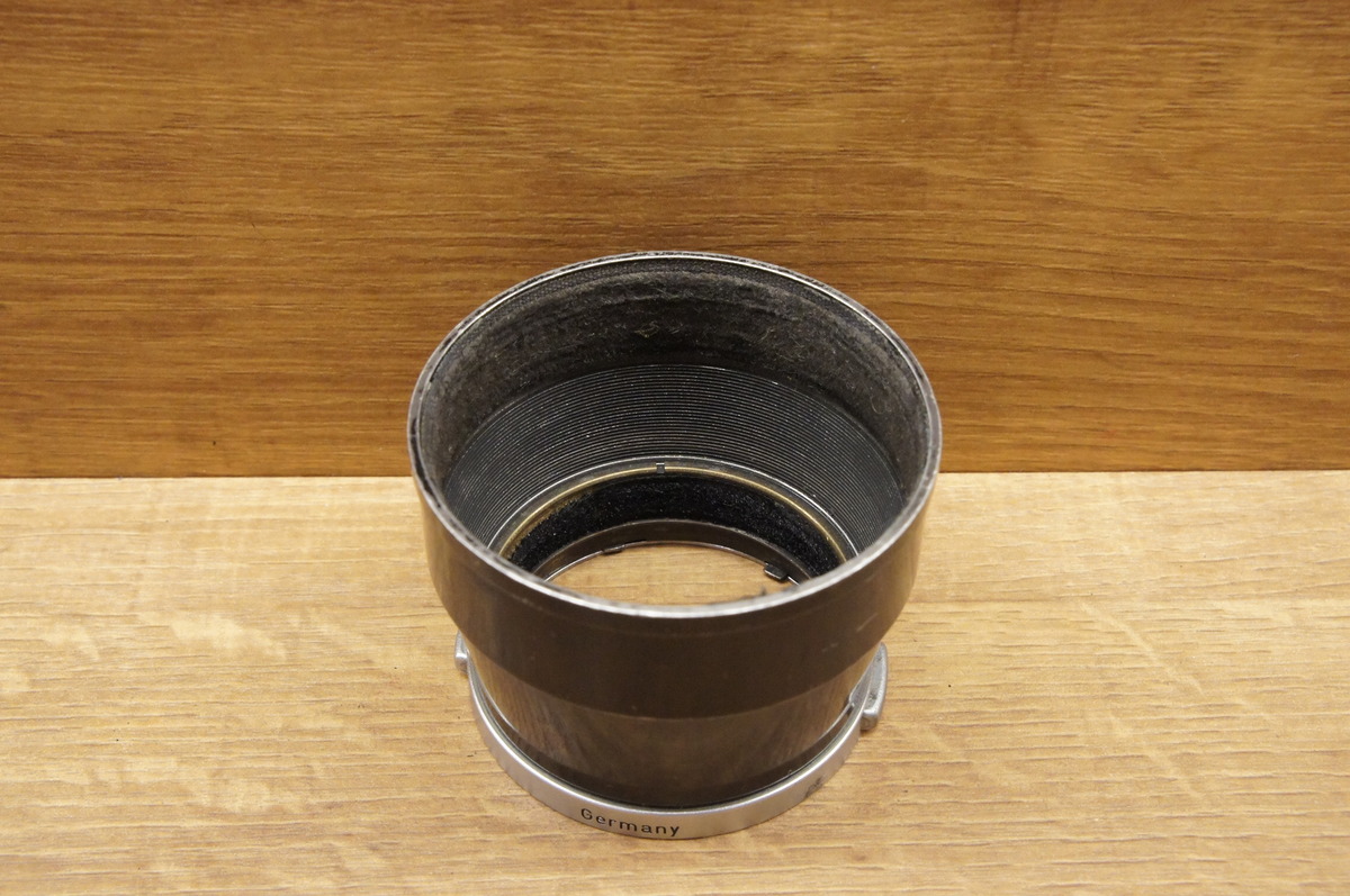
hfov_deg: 42.4
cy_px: 448
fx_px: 1742
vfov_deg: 28.9
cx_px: 675
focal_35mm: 46
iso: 3200
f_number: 11
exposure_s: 1/80
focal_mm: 31
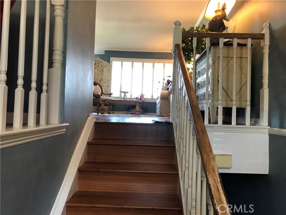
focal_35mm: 28
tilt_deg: +0.8
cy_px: 108
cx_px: 143
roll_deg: -3.4
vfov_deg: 49.7
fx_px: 231
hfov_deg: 63.4
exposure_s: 1/20
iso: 40
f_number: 1.8
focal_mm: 3.99
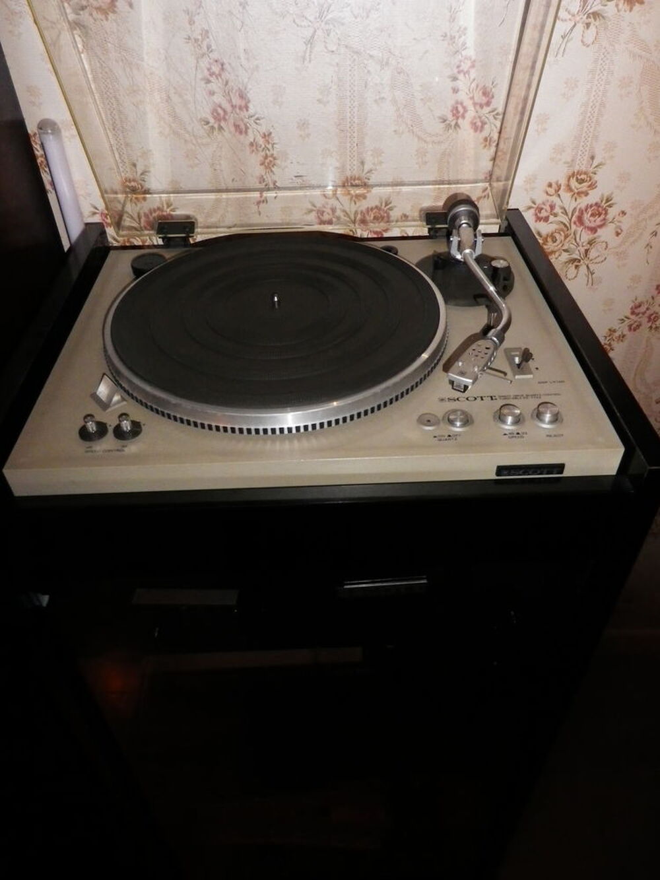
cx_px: 330
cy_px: 440
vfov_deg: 69.4
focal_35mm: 25
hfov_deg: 54.9
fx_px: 635
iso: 400
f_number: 3.5
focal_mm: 4.5
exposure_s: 1/50
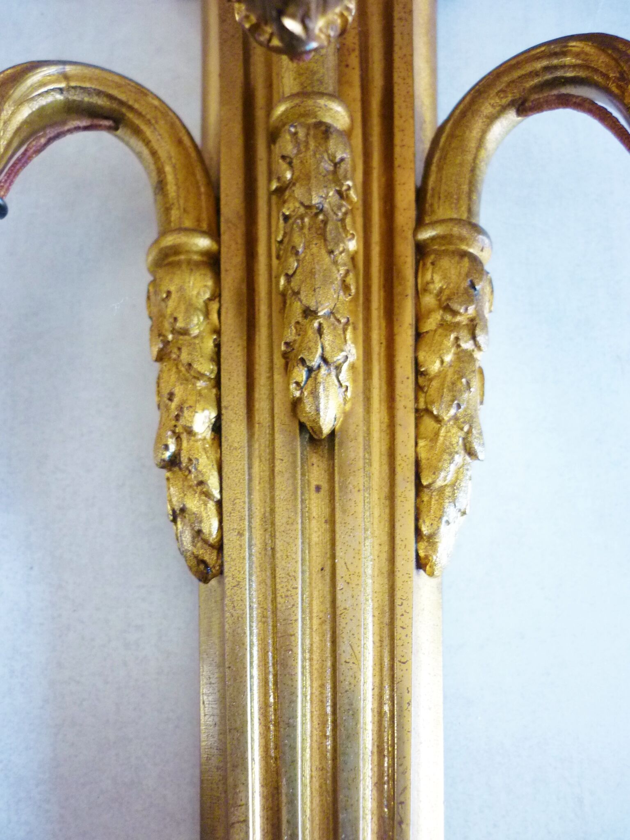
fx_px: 801
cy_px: 420
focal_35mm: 33
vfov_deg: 55.4
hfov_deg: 42.9
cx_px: 315
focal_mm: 5.5
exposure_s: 1/30
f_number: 2.8
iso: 400
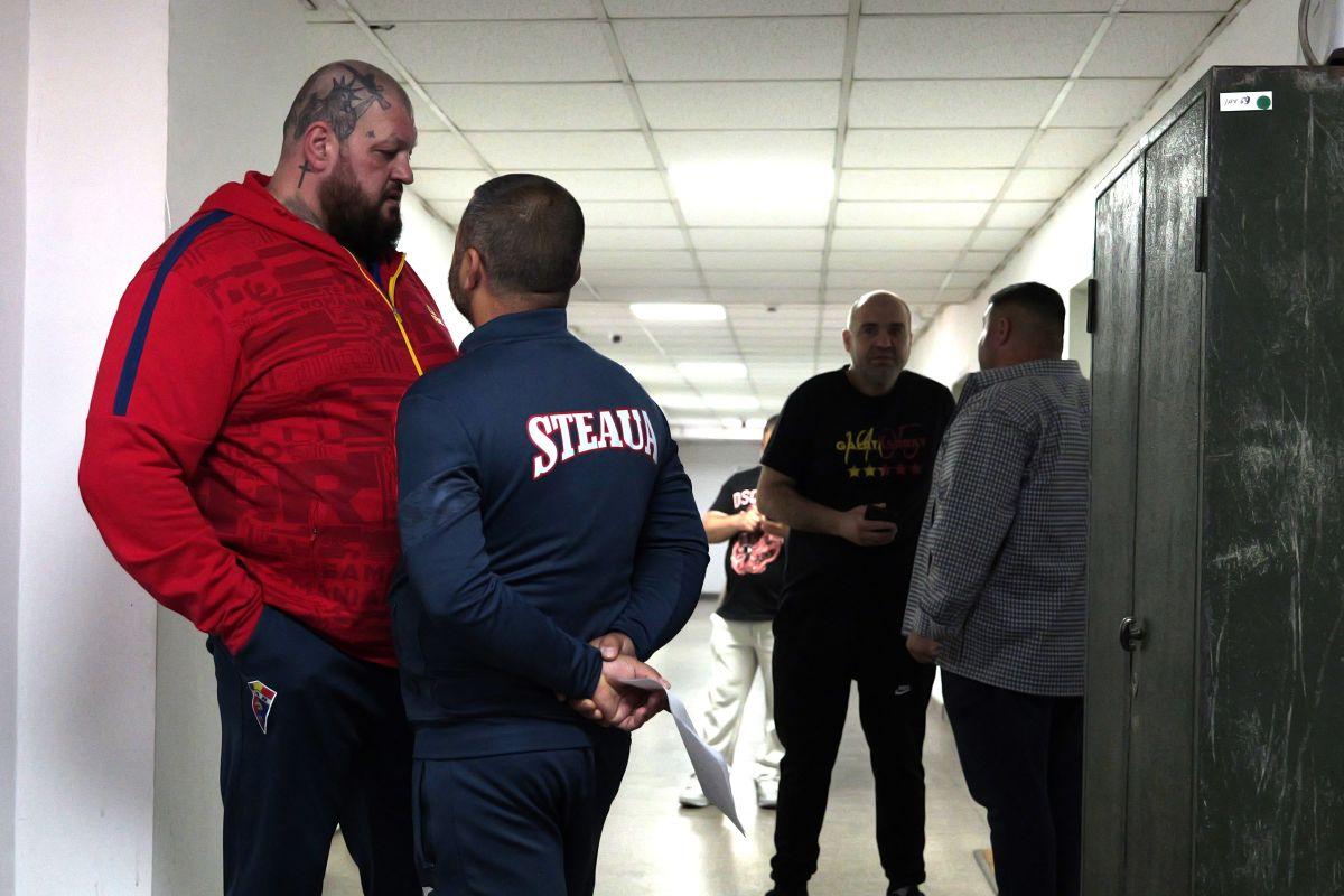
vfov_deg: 34.2
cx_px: 672
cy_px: 448
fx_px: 1456
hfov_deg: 49.6
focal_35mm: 39
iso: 5000
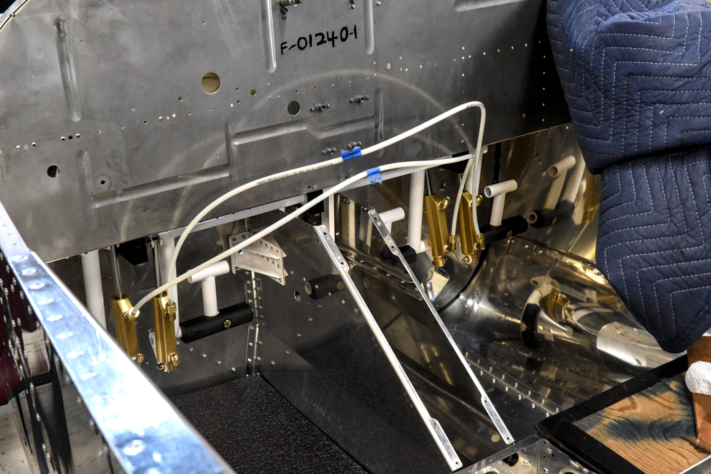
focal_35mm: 48
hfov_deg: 41.1
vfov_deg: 28.1
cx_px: 356
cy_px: 237
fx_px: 948
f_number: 9
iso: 3200
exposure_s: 1/60
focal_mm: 32
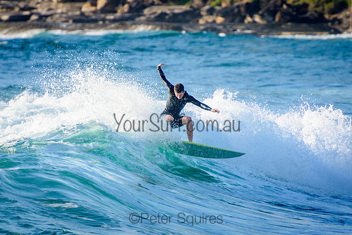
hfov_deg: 3.4
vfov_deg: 2.3
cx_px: 176
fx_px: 5971
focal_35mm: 611
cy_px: 118
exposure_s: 1/2000
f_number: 5.6
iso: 560
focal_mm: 400
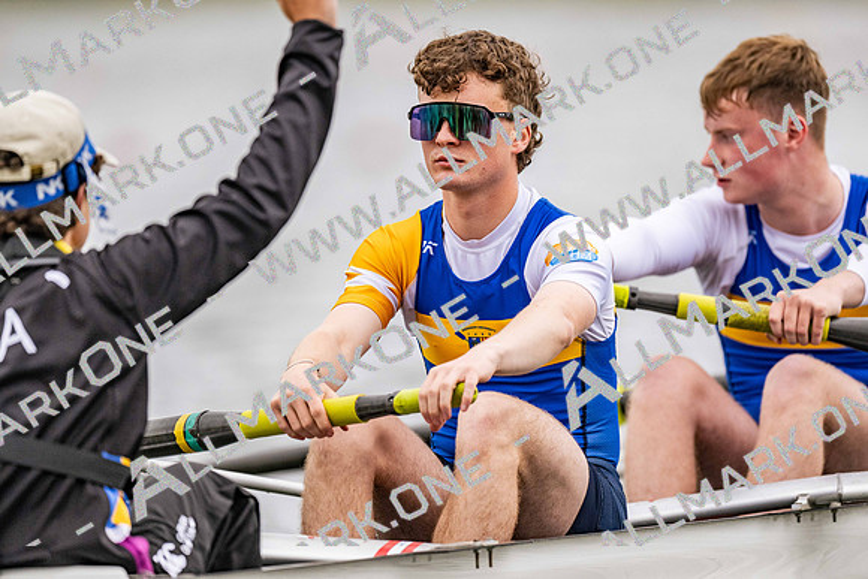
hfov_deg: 3.4
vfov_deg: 2.3
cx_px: 434
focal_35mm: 600
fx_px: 14469
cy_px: 290
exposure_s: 1/2500
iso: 1400
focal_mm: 600
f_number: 4
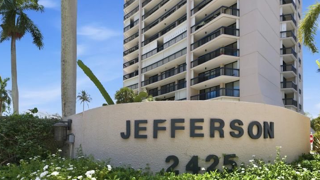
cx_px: 175
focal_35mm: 21
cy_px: 135
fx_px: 178
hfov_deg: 83.6
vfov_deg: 51.3
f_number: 8
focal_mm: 14
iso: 400
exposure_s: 1/1000
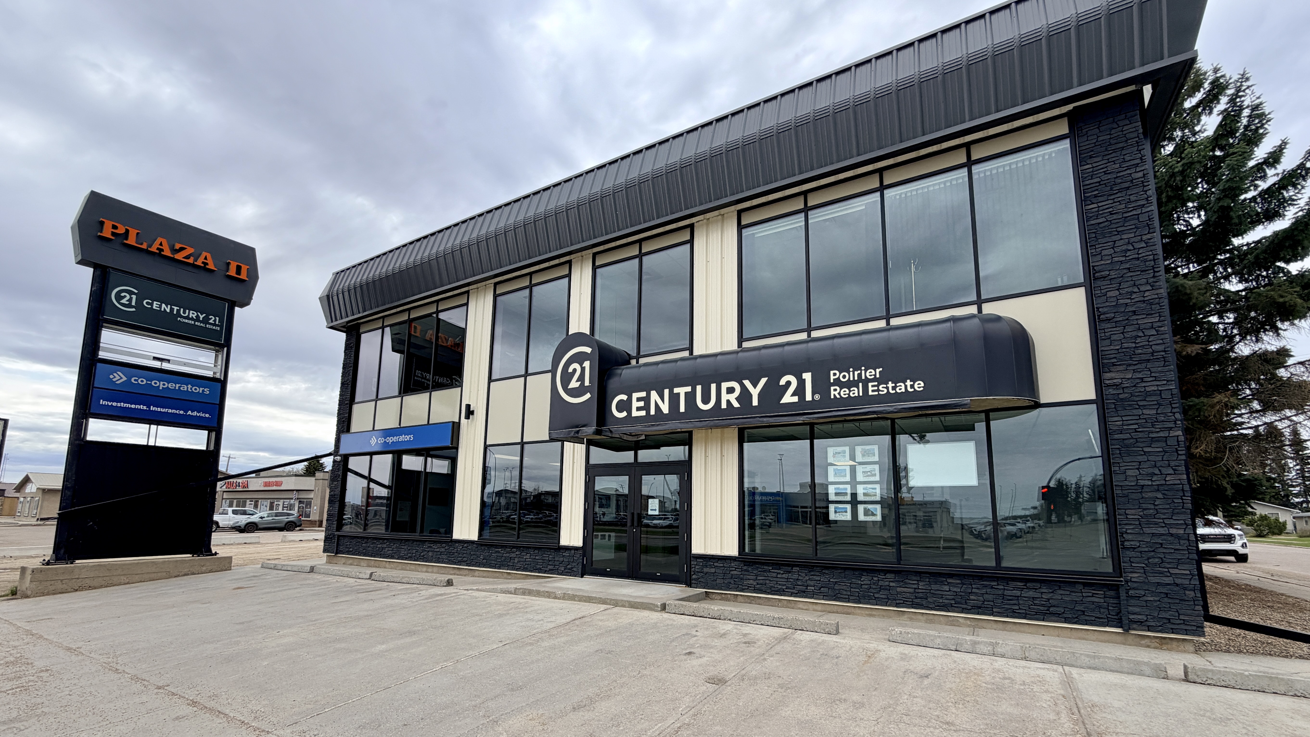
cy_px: 438
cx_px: 656
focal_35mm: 16
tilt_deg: +8.8
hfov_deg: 99.4
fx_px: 556
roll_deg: -0.3
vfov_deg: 66.5
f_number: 2.2
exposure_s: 1/770
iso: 32
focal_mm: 2.22
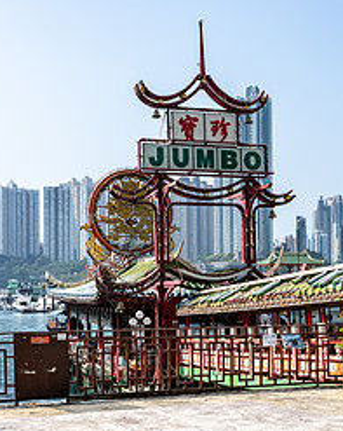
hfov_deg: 28.6
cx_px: 158
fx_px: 674
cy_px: 291
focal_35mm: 53
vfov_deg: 35.0
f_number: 8
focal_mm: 24
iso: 64
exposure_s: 1/200
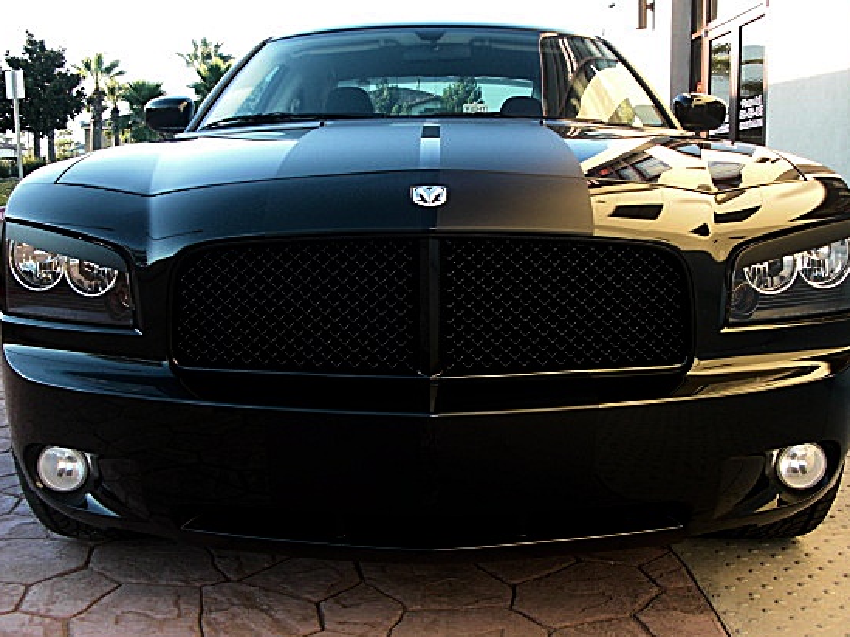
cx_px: 451
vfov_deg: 34.3
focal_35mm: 42
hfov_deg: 44.8
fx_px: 1031
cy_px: 310
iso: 100
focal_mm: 6.3
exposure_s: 1/125
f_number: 2.8
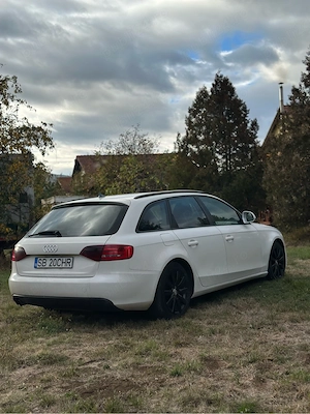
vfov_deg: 39.7
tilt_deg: +1.7
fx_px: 573
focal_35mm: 48
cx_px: 155
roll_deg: +2.1
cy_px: 207
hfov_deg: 30.3
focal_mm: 6.86
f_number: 1.78
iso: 80
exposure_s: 1/3155
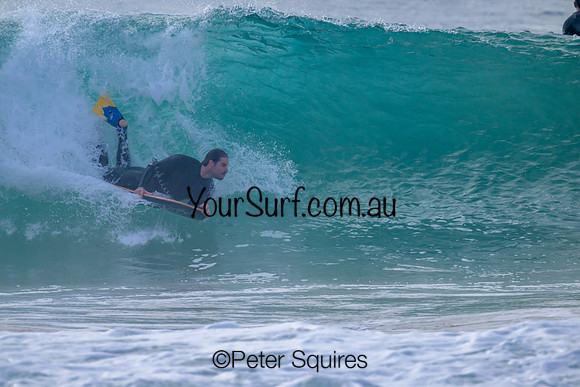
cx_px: 290
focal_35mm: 800
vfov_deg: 1.7
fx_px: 12891
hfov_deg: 2.6
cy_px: 194
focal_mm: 800
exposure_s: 1/2000
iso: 1400
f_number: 11
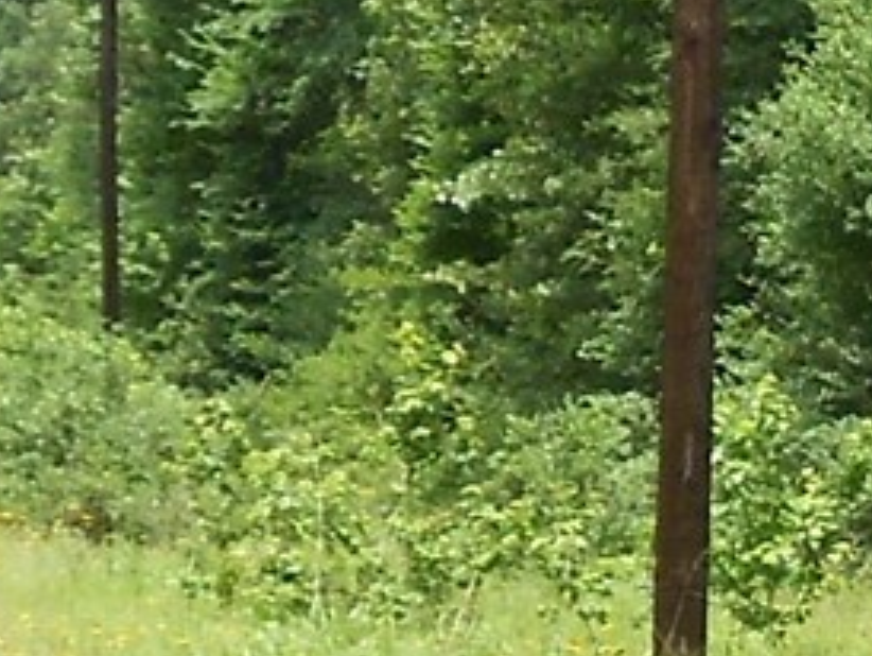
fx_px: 4891
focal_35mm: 194
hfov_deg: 9.5
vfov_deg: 7.6
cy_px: 688
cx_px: 1785
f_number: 3.2
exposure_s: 1/400
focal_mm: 4.6
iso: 80
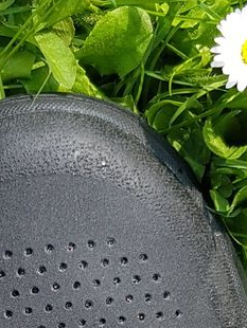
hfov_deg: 11.1
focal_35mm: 134
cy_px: 387
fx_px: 1273
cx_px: 105
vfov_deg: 14.3
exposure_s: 1/860
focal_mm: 4.2
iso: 40
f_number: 1.7
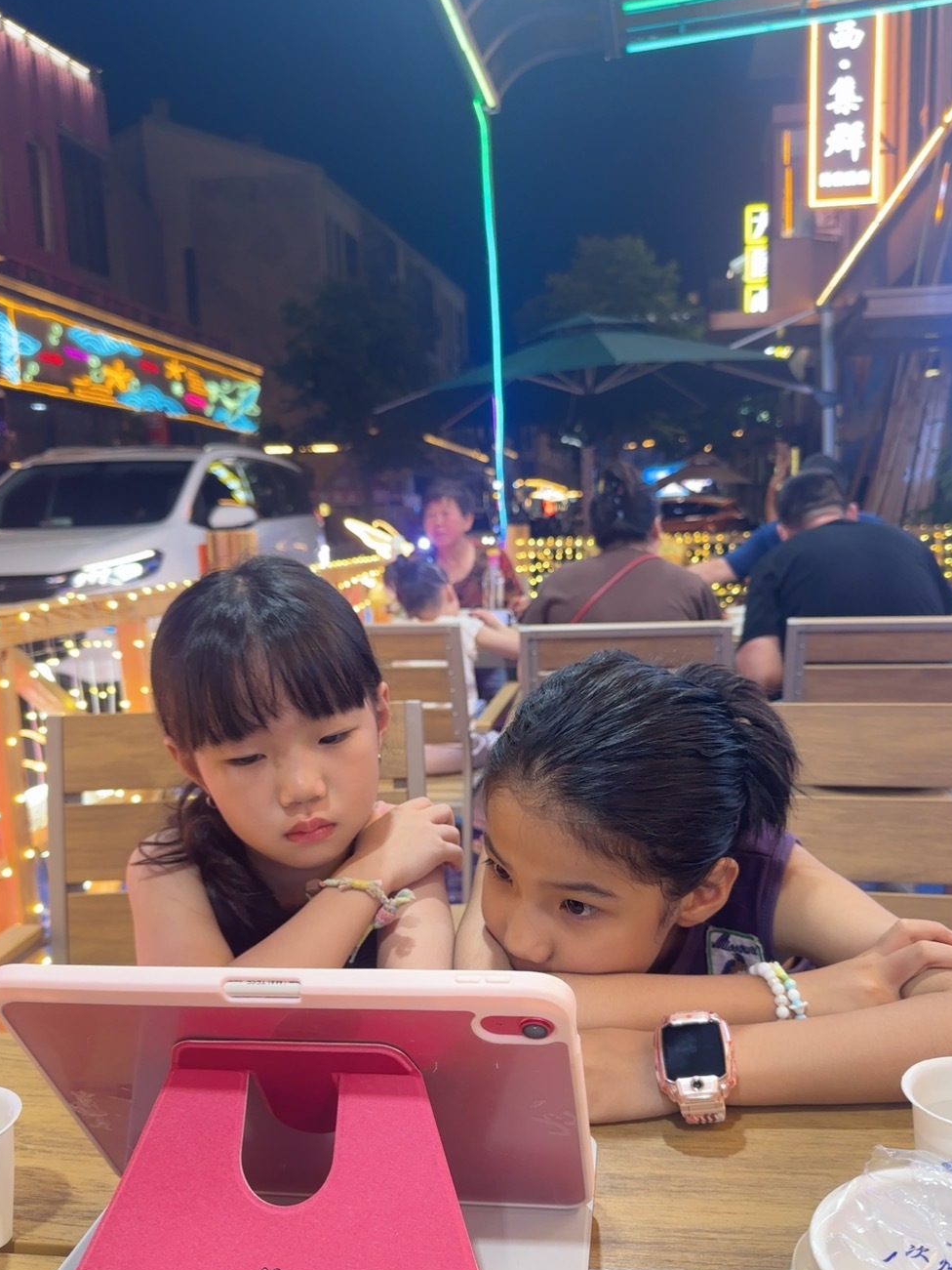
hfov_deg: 48.2
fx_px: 1063
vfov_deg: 61.4
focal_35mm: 29
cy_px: 731
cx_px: 506
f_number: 1.78
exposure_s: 1/71
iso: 200
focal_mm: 6.86
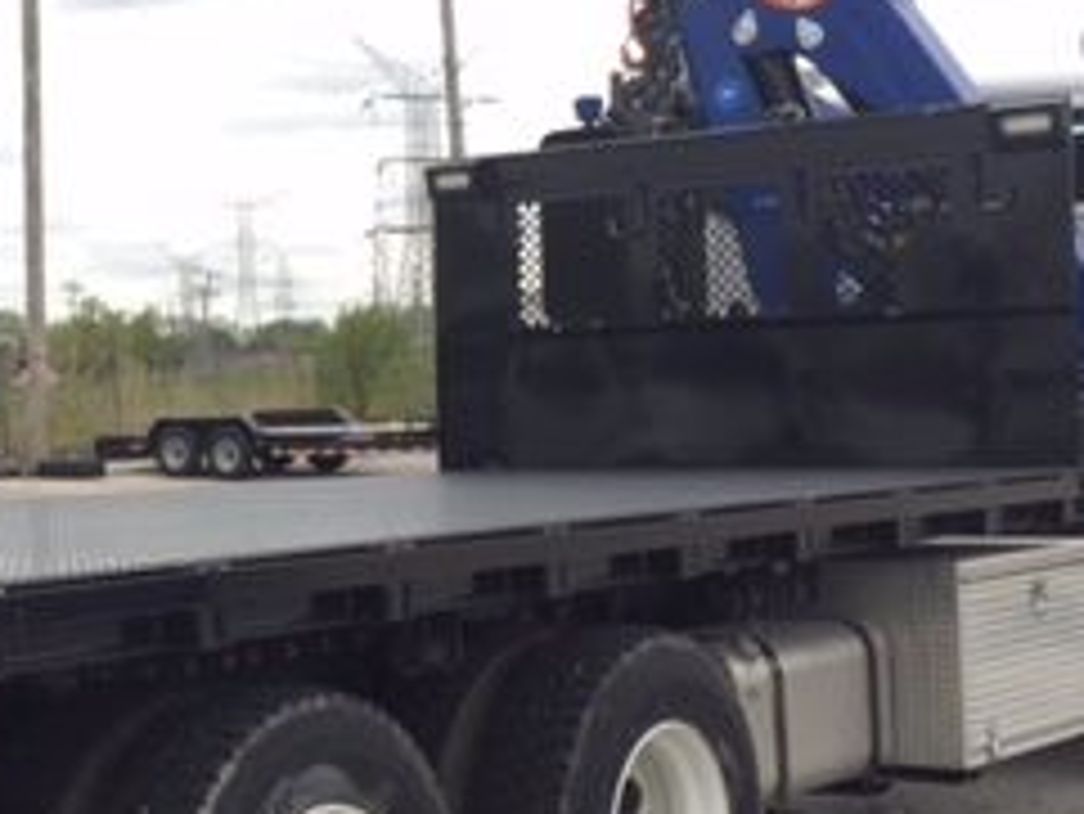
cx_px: 76
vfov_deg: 19.2
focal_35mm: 77
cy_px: 405
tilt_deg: -0.5
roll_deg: +0.8
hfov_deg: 24.5
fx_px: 2412
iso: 32
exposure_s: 1/694
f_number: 2.2
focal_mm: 4.15
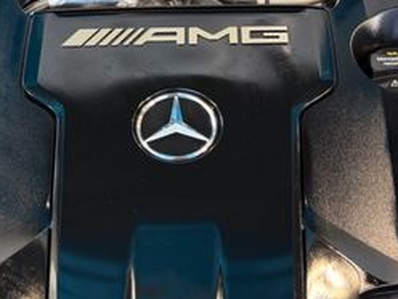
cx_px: 178
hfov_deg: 31.2
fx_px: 713
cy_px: 127
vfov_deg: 23.6
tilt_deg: -45.1
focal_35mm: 62
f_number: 1.78
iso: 250
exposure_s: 1/60
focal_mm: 6.76
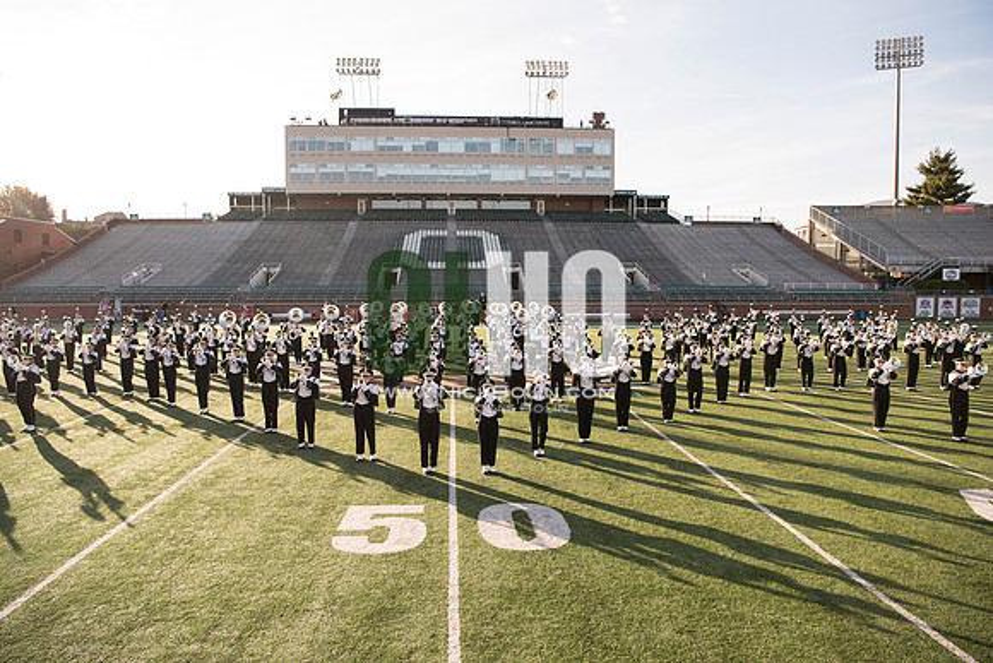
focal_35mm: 24
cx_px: 496
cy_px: 332
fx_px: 662
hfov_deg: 73.7
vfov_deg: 53.2
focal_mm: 24
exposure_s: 1/640
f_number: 5
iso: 320
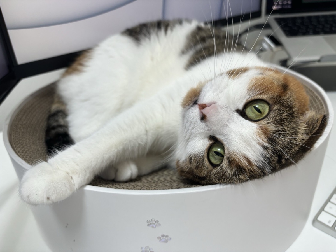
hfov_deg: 67.3
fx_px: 252
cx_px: 168
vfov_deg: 53.1
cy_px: 126
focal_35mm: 26
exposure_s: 1/121
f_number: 1.6
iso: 100
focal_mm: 5.96
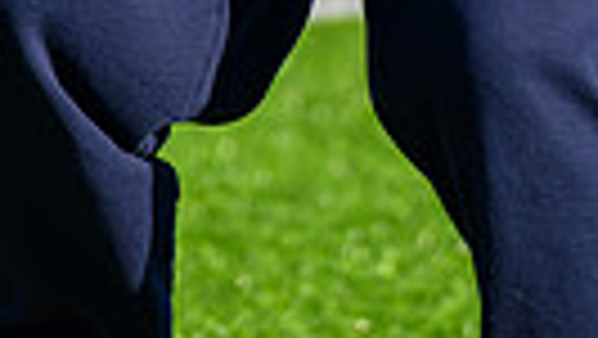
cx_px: 409
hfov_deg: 1.8
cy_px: -778
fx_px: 19182
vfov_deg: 1.0
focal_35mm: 1209
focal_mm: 200
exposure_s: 1/1250
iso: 140
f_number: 3.5
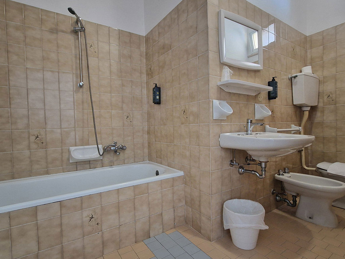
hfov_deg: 106.2
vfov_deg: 89.9
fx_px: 130
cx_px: 172
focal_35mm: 13
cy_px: 130
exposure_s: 1/25
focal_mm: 2.2
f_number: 2.2
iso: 640
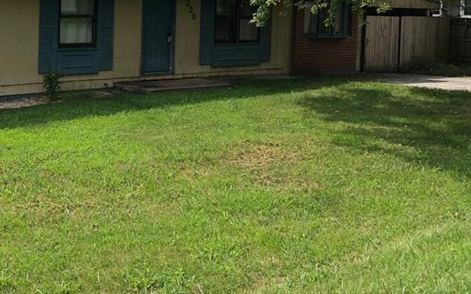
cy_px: 31
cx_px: 106
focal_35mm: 52
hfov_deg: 37.7
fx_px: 667
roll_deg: -0.7
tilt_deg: -1.9
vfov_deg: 24.2
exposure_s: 1/1736
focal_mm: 4
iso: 20
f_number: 1.8
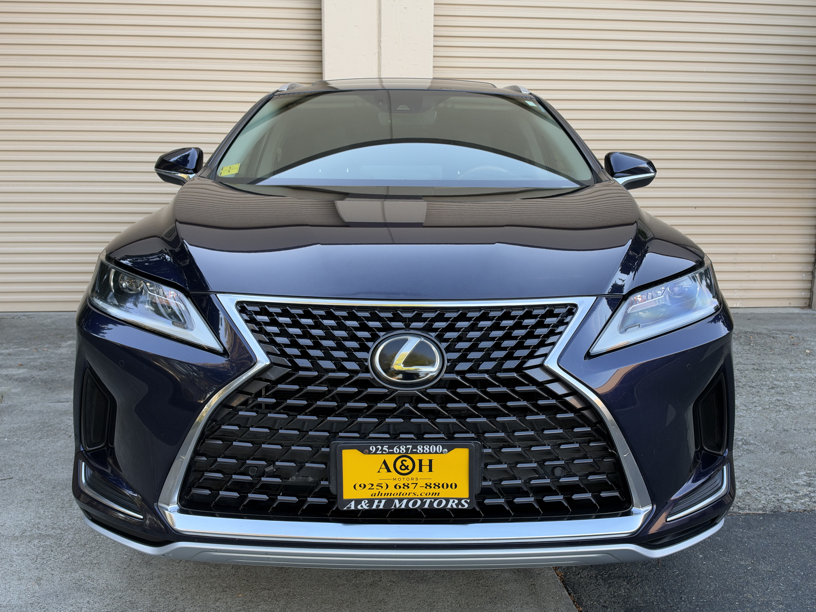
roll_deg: +0.3
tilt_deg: -9.1
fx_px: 825
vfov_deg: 40.7
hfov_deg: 52.6
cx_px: 408
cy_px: 306
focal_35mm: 35
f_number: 1.8
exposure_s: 1/130
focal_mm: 6.93
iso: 50
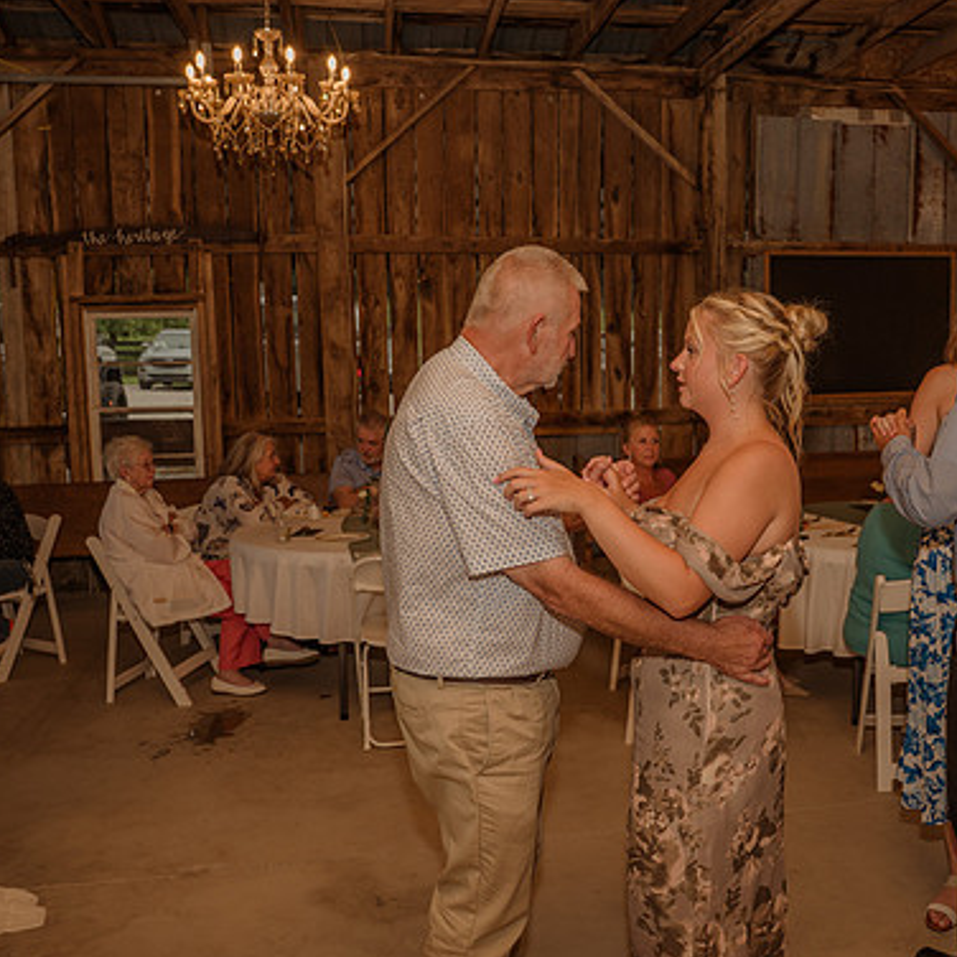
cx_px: 598
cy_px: 496
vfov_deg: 47.2
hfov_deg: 46.8
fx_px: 1095
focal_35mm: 35
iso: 320
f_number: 4
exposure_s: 1/200
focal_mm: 25
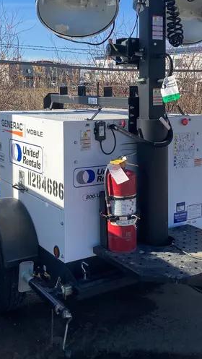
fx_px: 428
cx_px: 113
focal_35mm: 45
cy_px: 131
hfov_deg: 26.5
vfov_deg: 45.0
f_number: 1.8
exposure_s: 1/1372
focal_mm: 3.99
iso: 20
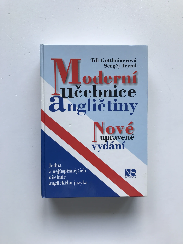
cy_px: 122
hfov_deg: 49.7
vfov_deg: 63.4
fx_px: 197
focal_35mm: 28
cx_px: 92
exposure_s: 1/100
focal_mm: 3.99
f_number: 1.8
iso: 25
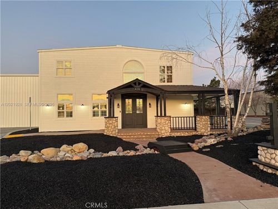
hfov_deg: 71.6
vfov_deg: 56.8
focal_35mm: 24
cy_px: 104
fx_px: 193
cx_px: 139
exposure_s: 1/120
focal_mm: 6.76
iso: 200
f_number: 1.78
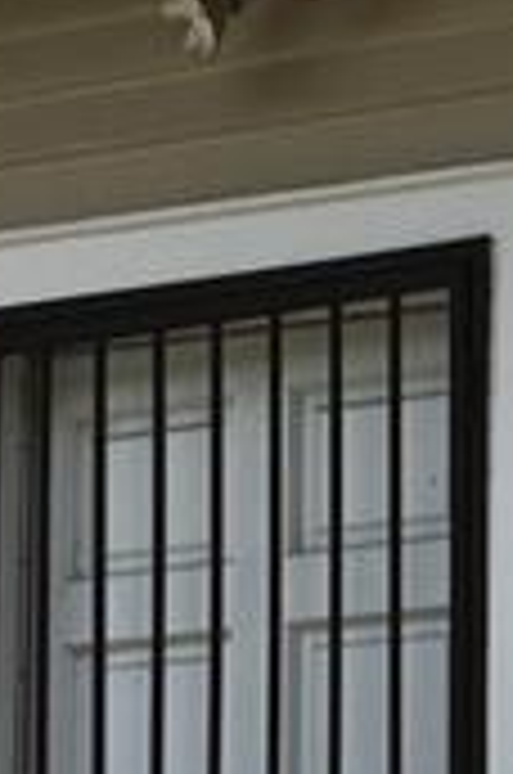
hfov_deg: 9.5
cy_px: 1044
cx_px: 1012
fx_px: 2897
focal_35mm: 135
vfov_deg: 14.5
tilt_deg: +4.6
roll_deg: -0.2
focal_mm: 4.15
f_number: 2.2
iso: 25
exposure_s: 1/1326
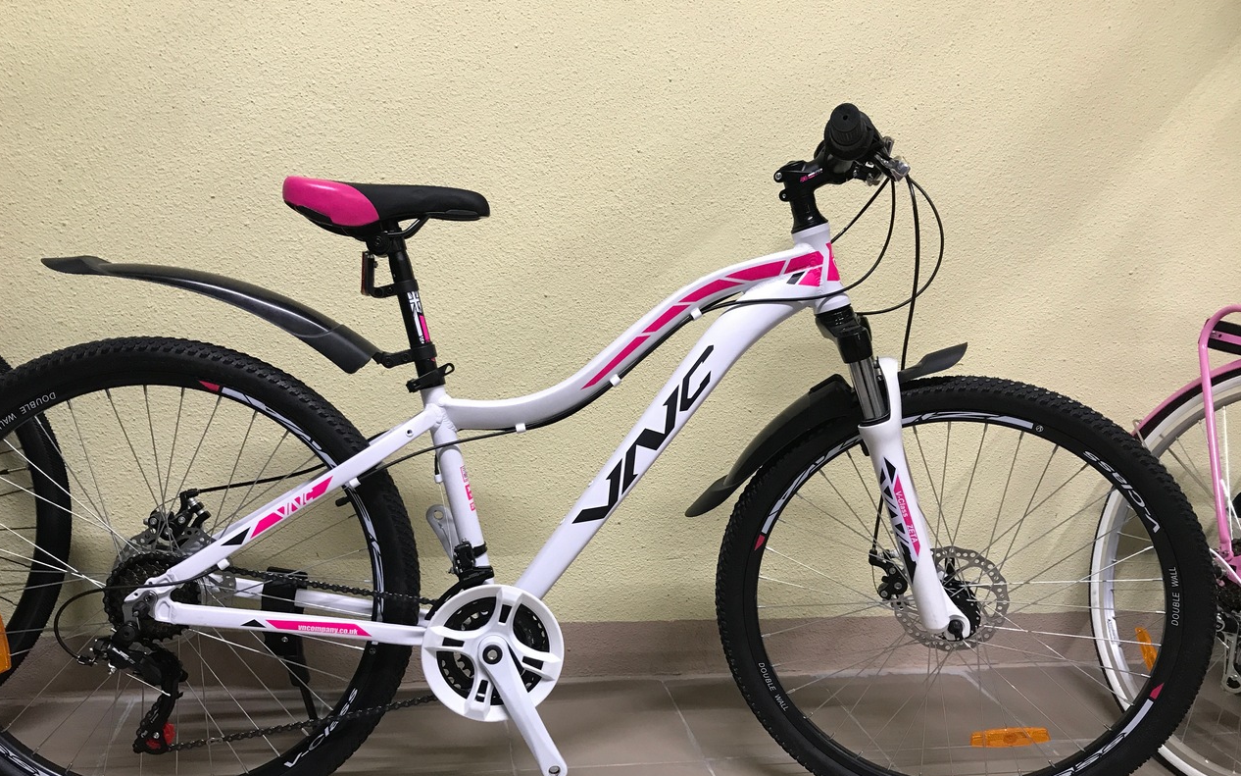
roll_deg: -3.2
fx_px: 1015
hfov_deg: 62.9
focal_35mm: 30
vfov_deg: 41.7
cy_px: 455
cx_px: 616
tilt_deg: -11.3
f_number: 1.8
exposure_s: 1/17
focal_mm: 3.99
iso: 64
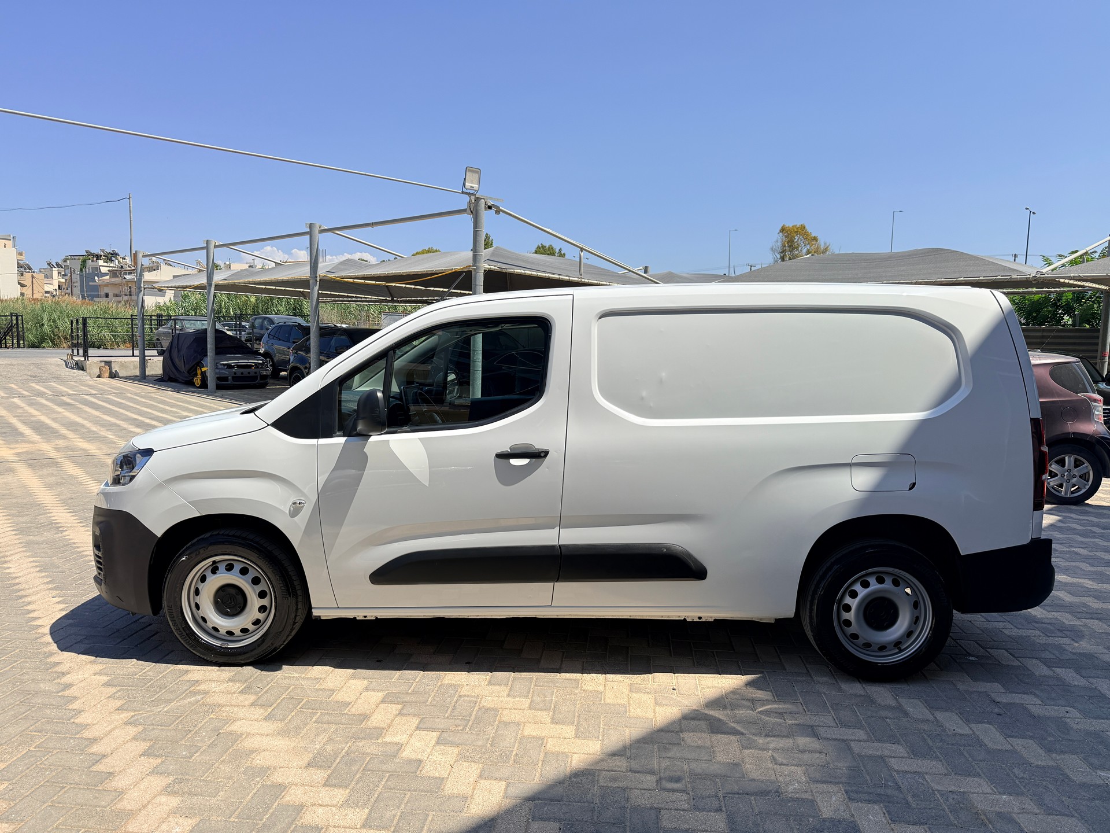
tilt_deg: -5.8
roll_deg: -1.5
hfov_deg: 71.6
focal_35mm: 24
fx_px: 770
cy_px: 416
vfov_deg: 56.8
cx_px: 555
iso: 100
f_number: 1.78
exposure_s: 1/3145
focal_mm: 6.76
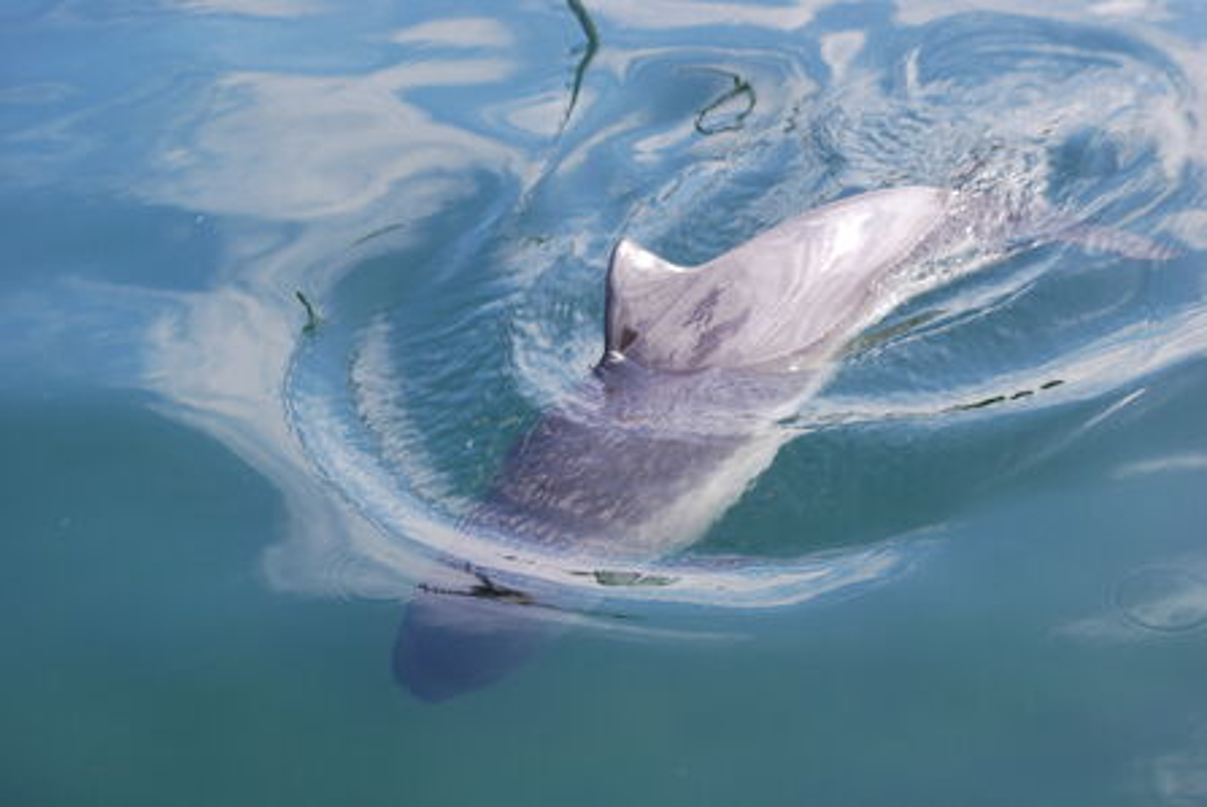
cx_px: 604
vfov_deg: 16.6
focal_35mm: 82
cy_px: 404
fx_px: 2769
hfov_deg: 24.6
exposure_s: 1/100
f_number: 9
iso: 200
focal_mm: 55
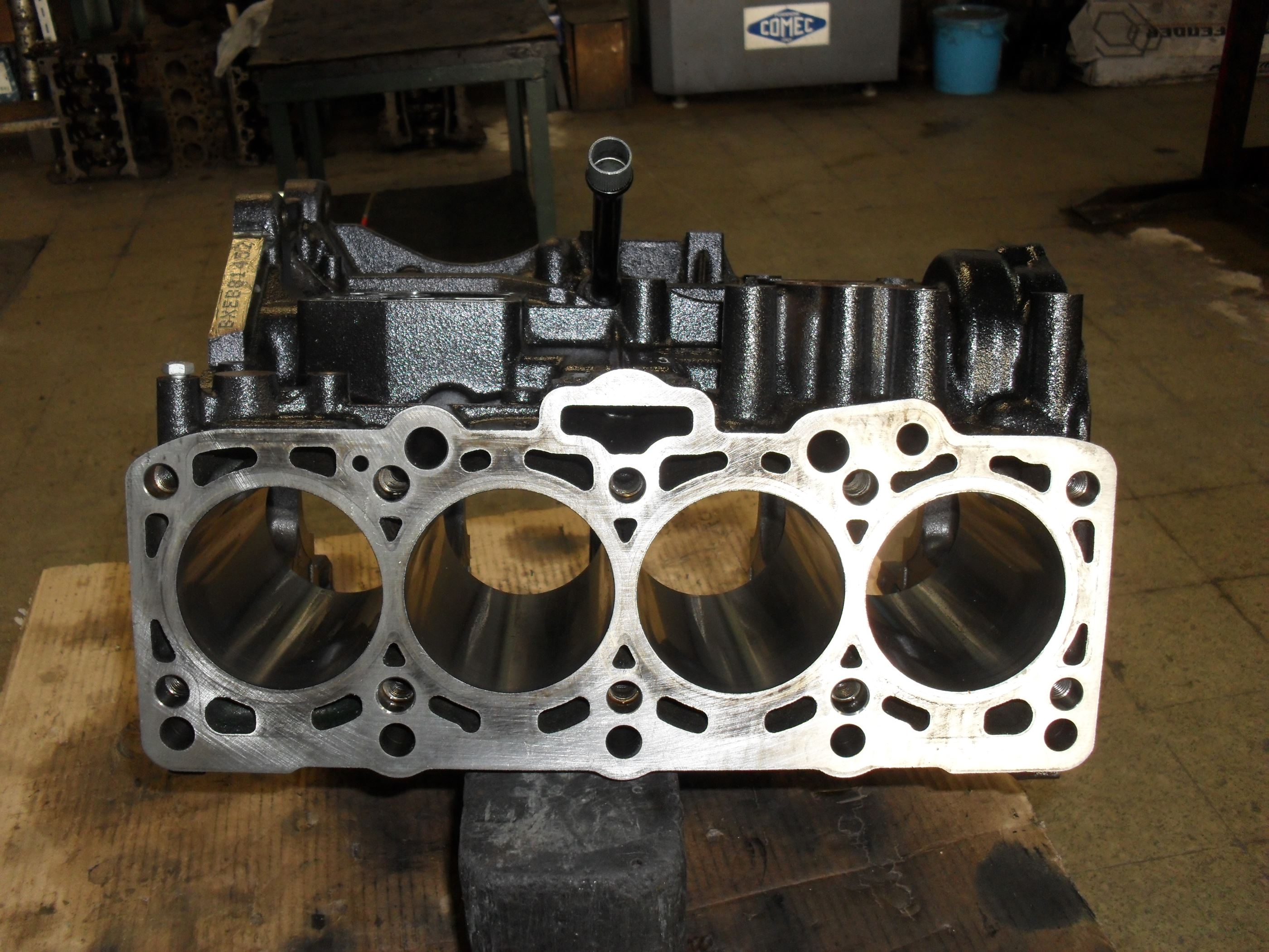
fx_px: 1283
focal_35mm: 35
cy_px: 476
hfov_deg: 52.6
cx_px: 634
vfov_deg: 40.7
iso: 200
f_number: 3.2
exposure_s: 1/45
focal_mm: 6.3
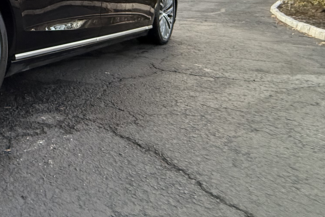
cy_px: -1
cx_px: -40
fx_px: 352
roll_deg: +0.6
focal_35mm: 39
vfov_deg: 31.6
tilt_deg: -5.0
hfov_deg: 39.6
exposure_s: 1/67
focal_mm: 2.22
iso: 400
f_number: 2.2
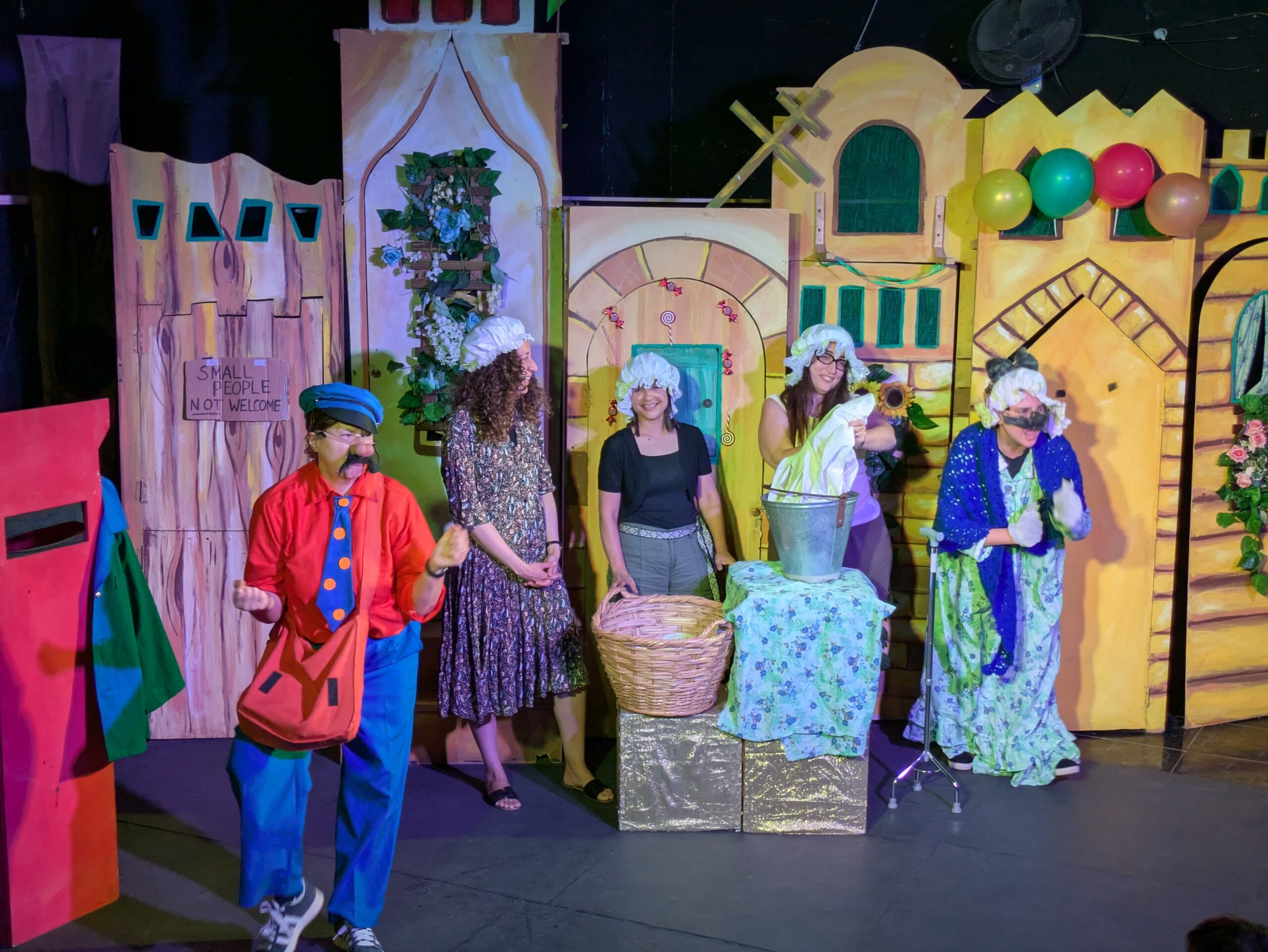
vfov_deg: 28.6
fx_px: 1869
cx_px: 634
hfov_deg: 37.5
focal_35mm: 51
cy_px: 476
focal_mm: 5.43
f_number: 1.89
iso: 232
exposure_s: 1/100
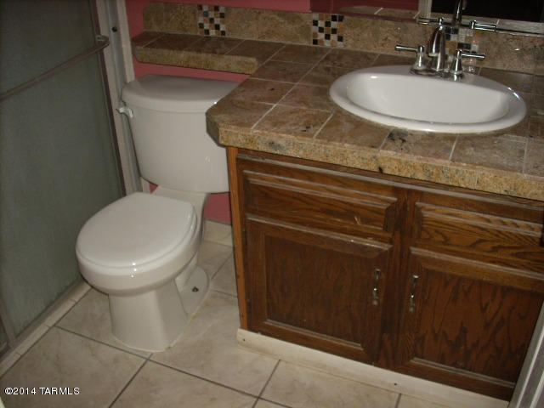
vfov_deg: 38.7
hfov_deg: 50.1
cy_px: 204
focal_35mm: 37
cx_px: 272
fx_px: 581
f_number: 2.8
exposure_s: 1/60
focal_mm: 6.2
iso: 64
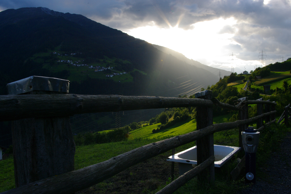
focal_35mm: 36
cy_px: 97
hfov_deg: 53.2
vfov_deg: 36.8
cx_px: 146
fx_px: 291
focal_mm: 24
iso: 400
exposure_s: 1/60
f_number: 18
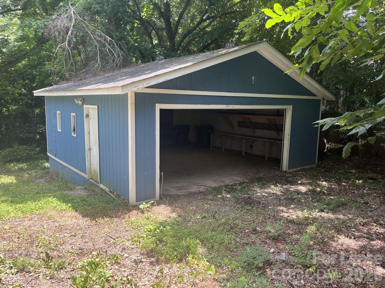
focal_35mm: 26
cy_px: 144
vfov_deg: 53.1
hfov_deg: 67.3
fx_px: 289
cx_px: 192
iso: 40
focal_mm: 5.1
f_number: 1.6
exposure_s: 1/251
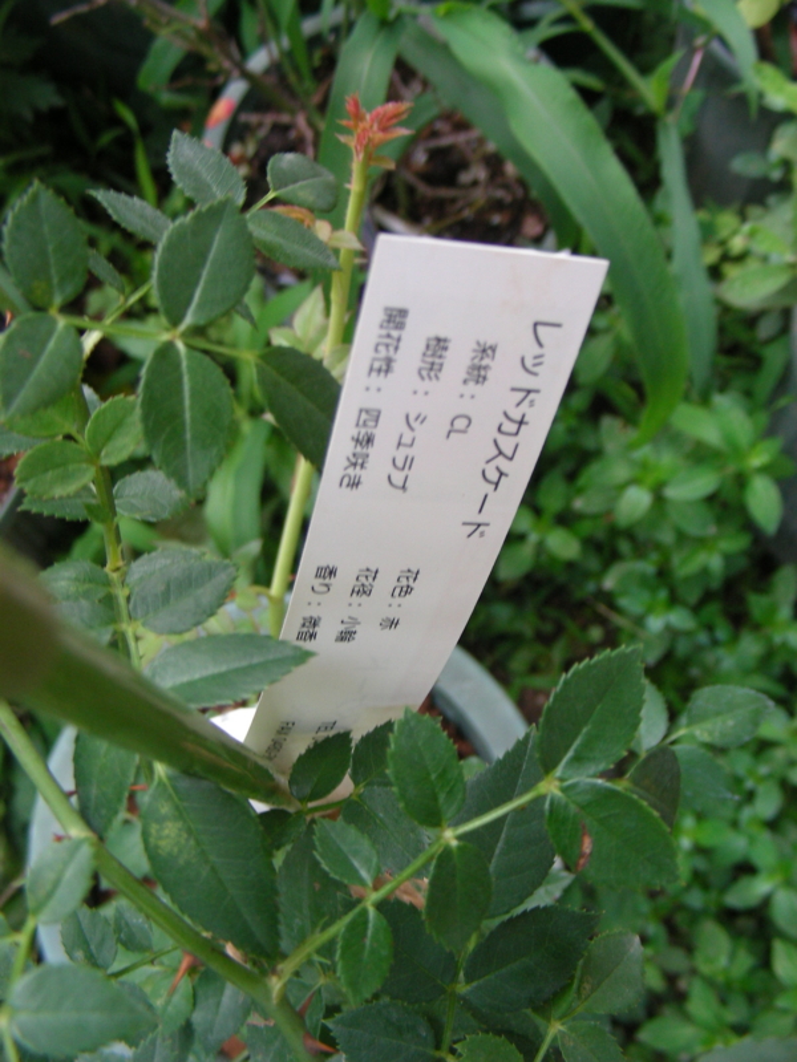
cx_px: 398
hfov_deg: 37.7
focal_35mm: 38
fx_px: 1167
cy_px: 531
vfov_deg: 49.0
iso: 122
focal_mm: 6.3
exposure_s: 1/30
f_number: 3.5
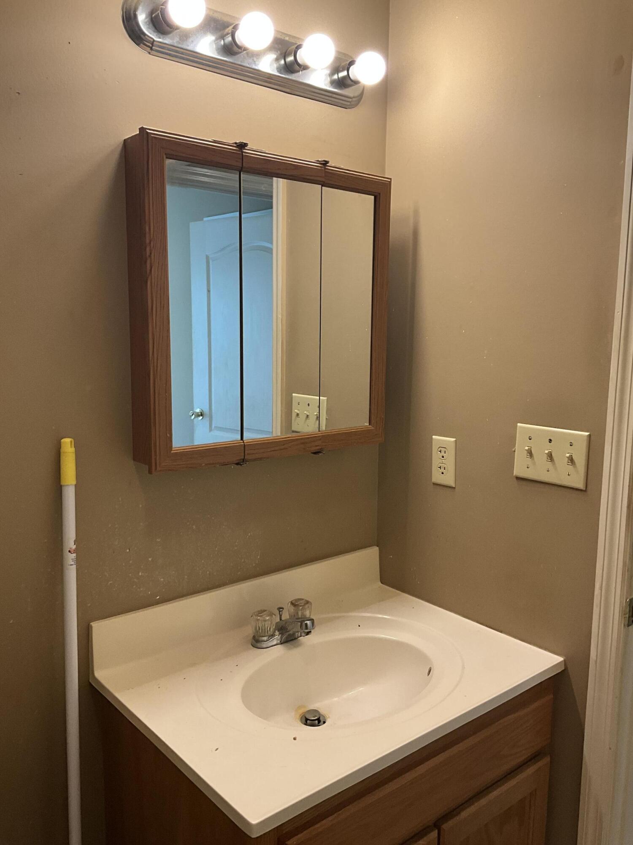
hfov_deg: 48.2
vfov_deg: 61.7
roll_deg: -1.7
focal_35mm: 29
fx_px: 707
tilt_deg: -8.7
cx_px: 316
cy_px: 422
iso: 50
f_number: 1.8
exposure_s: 1/60
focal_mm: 3
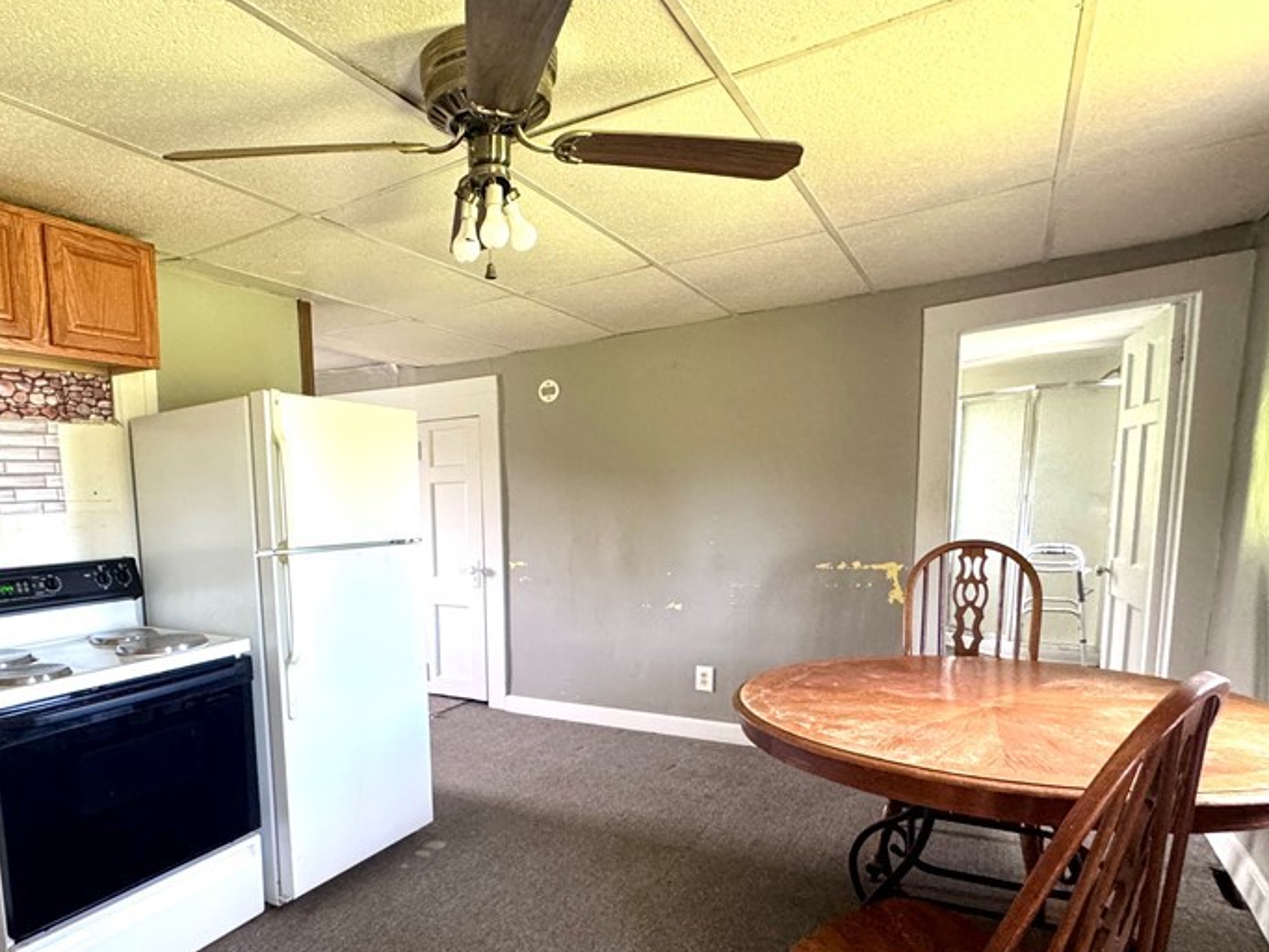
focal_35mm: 21
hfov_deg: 76.9
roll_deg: +1.2
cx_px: 442
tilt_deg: -7.6
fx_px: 770
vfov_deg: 62.6
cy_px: 591
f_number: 2.2
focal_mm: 2.22
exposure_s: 1/60
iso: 400
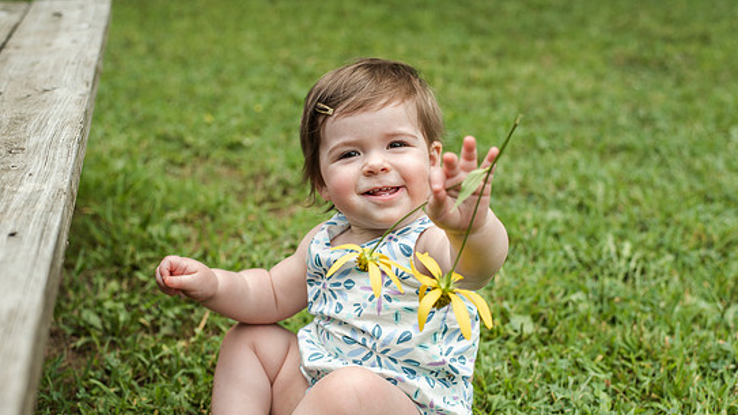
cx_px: 372
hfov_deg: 37.2
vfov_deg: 21.4
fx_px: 1095
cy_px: 261
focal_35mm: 56
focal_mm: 50
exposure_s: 1/1600
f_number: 3.5
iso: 640
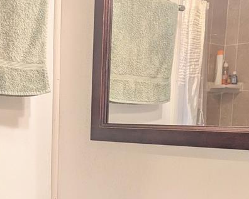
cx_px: 89
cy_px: 245
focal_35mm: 71
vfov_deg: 20.1
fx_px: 523
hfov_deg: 26.7
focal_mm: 6.81
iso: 411
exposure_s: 1/120
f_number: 1.85
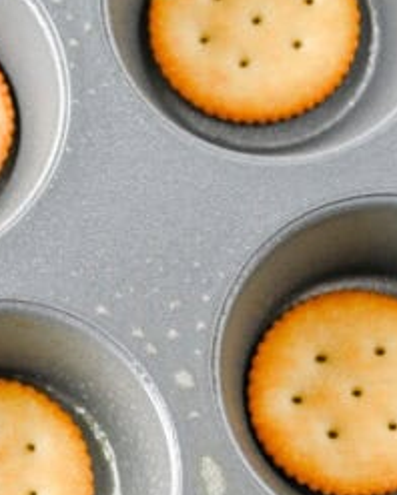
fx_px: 2846
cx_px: -37
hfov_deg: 7.9
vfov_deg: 9.9
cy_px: 327
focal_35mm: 194
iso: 800
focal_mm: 50
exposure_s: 1/125
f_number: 4
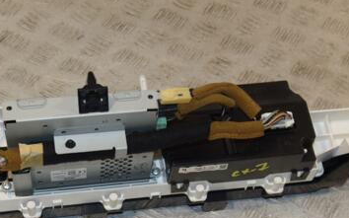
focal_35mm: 88
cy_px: 161
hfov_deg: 23.5
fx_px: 837
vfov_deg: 14.8
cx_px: 146
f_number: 7.1
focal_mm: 34
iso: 800
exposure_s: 1/200
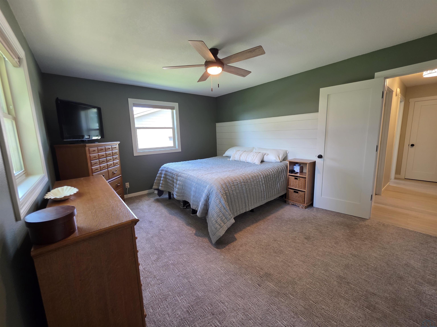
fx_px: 164
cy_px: 164
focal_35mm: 13
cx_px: 218
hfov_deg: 106.2
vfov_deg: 89.9
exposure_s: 1/60
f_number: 1.9
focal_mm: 2.2
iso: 200
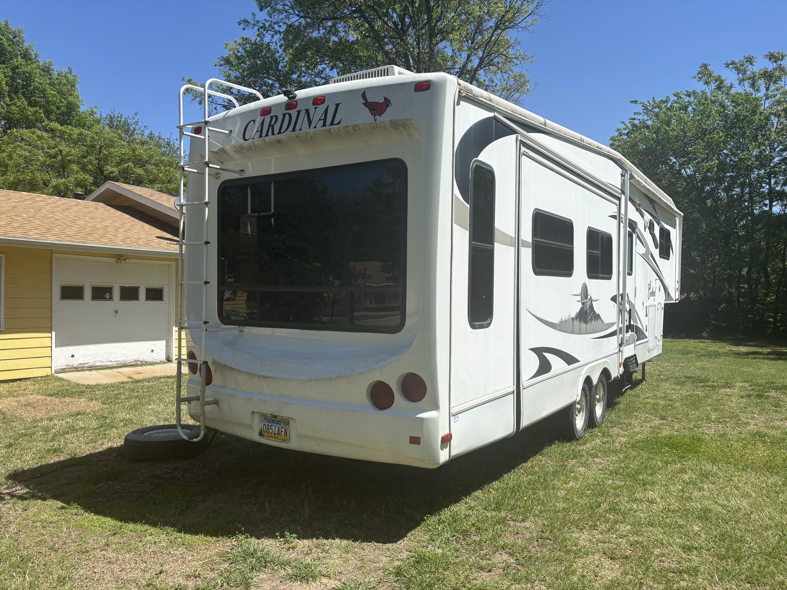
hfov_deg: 67.3
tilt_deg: +0.2
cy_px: 295
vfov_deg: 53.1
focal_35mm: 26
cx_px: 394
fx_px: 591
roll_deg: -0.5
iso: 50
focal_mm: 5.96
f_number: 1.6
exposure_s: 1/3534
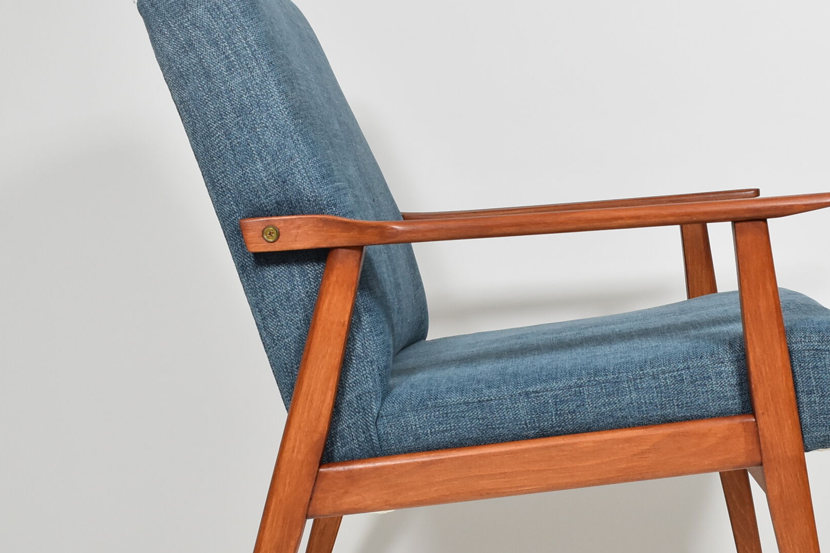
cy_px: 357
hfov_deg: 29.2
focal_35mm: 69
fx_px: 1589
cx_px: 515
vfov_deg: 19.7
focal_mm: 25
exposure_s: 1/125
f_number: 5.6
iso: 800
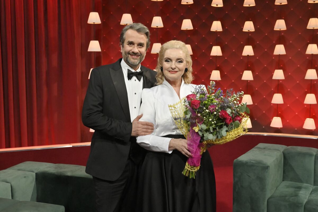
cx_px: 159
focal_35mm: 44
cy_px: 106
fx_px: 389
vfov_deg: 30.5
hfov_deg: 44.5
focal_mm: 29.5
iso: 4000
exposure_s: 1/250
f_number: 7.1
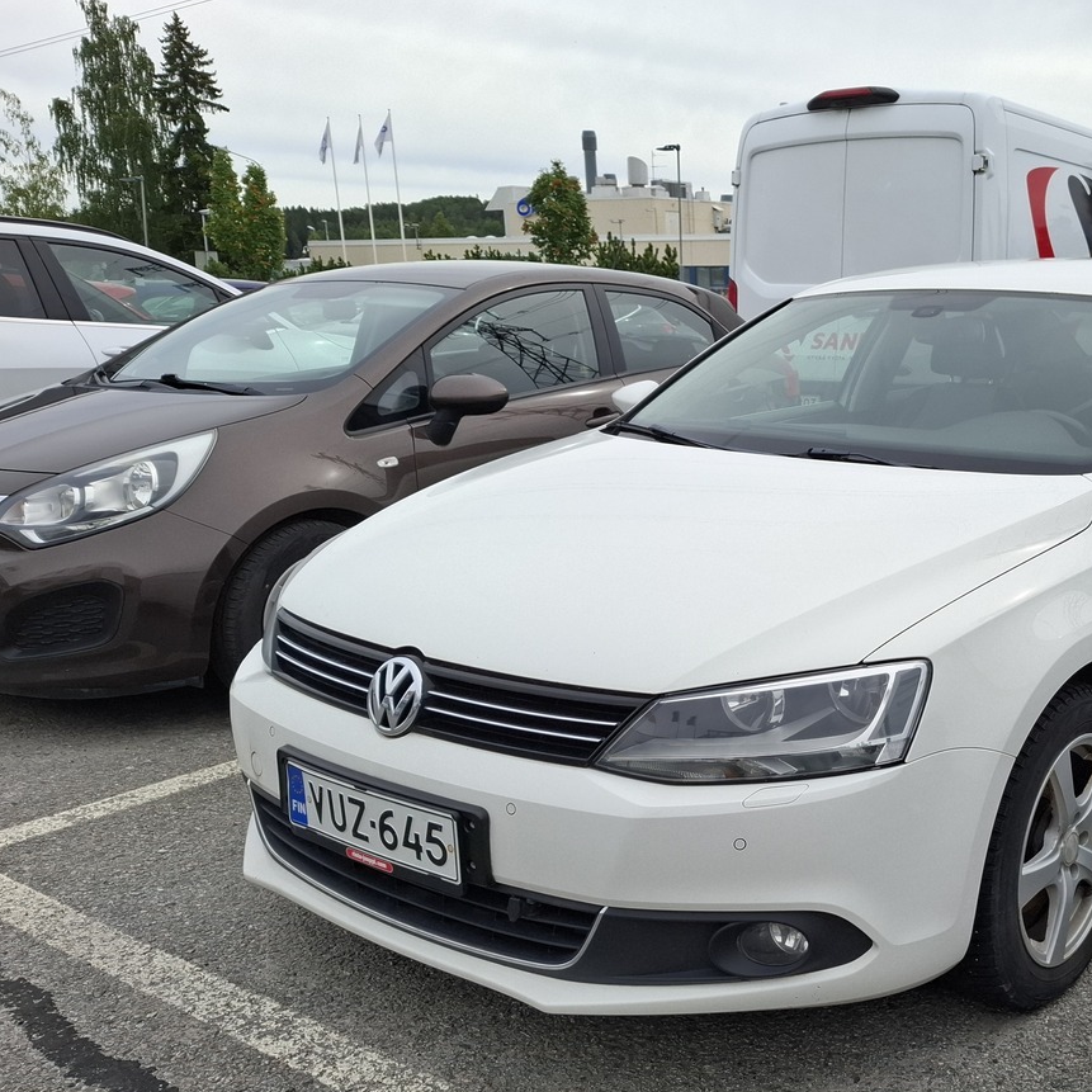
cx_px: 873
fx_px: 1213
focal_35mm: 34
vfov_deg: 48.3
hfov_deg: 46.0
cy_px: 632
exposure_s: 1/1211
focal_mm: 5.54
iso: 50
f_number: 1.8
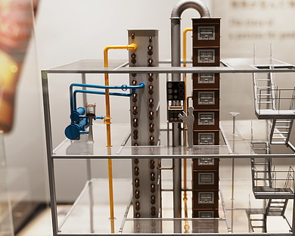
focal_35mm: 63
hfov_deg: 29.9
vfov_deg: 23.8
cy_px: 193
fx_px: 551
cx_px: 183
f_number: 3.2
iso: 125
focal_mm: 33.6
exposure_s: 1/15
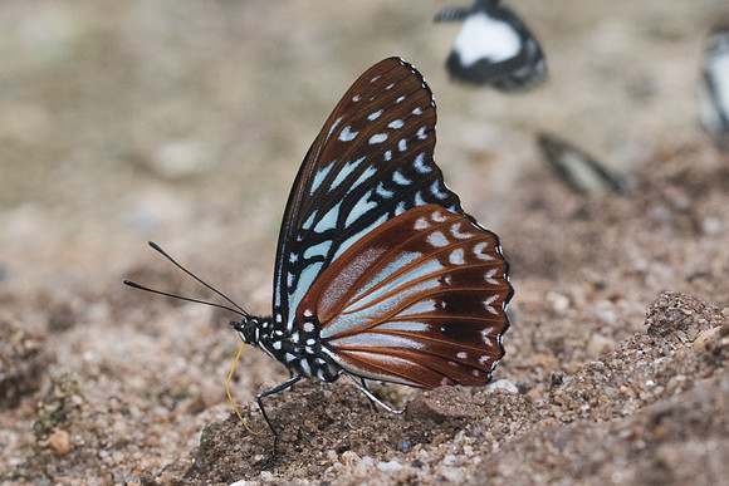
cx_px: 347
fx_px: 10294
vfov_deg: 2.7
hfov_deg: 4.1
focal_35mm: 508
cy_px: 295
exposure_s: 1/320
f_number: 6.3
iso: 800
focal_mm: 150
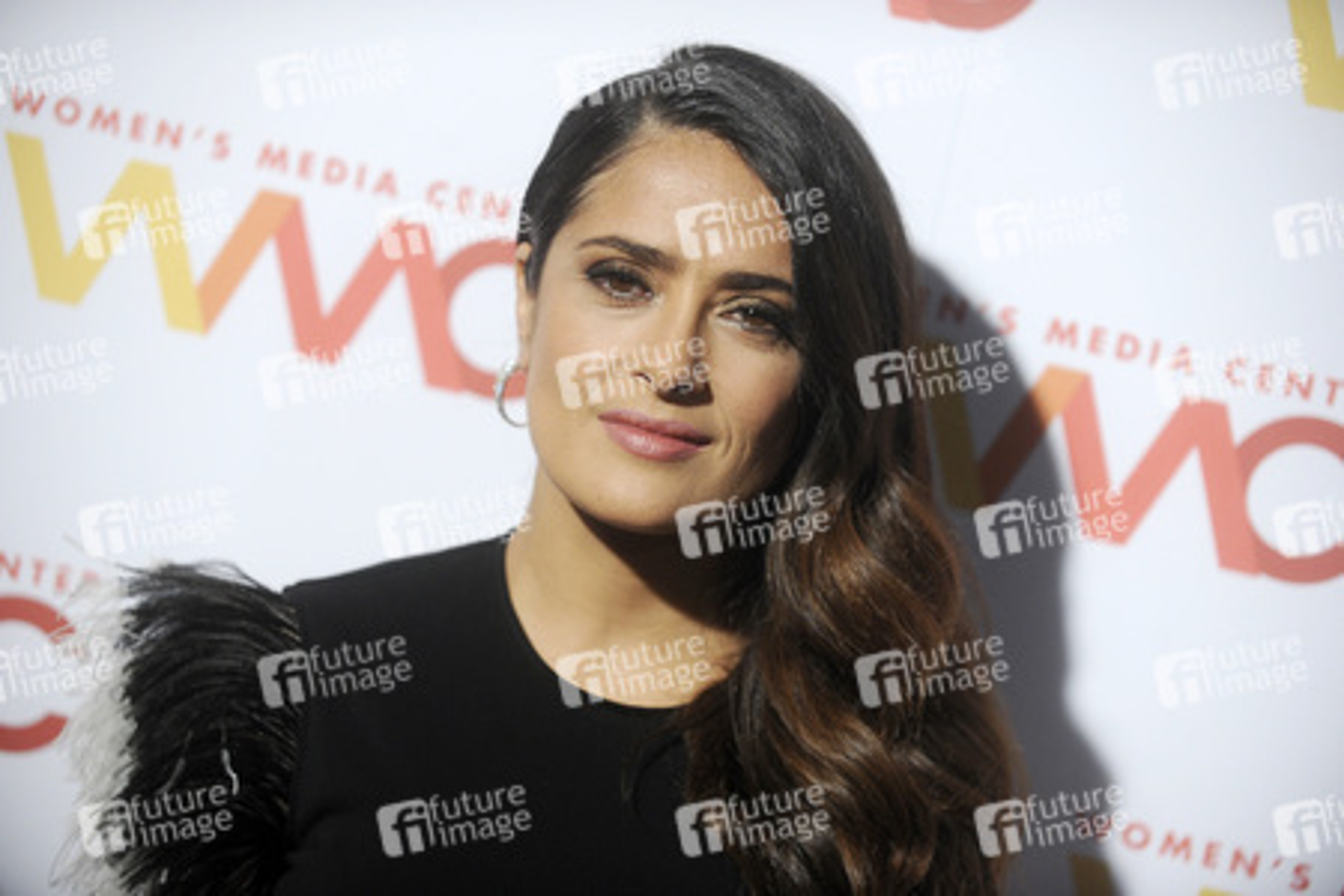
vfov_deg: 12.5
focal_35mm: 110
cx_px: 672
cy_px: 448
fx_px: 4106
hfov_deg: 18.6
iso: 1600
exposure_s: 1/640
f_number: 3.5
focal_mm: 110
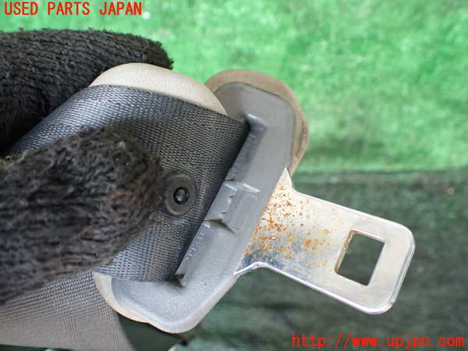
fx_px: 406
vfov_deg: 46.8
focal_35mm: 30
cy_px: 176
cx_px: 234
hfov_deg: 60.0
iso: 320
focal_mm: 5.4
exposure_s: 1/125
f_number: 2.3
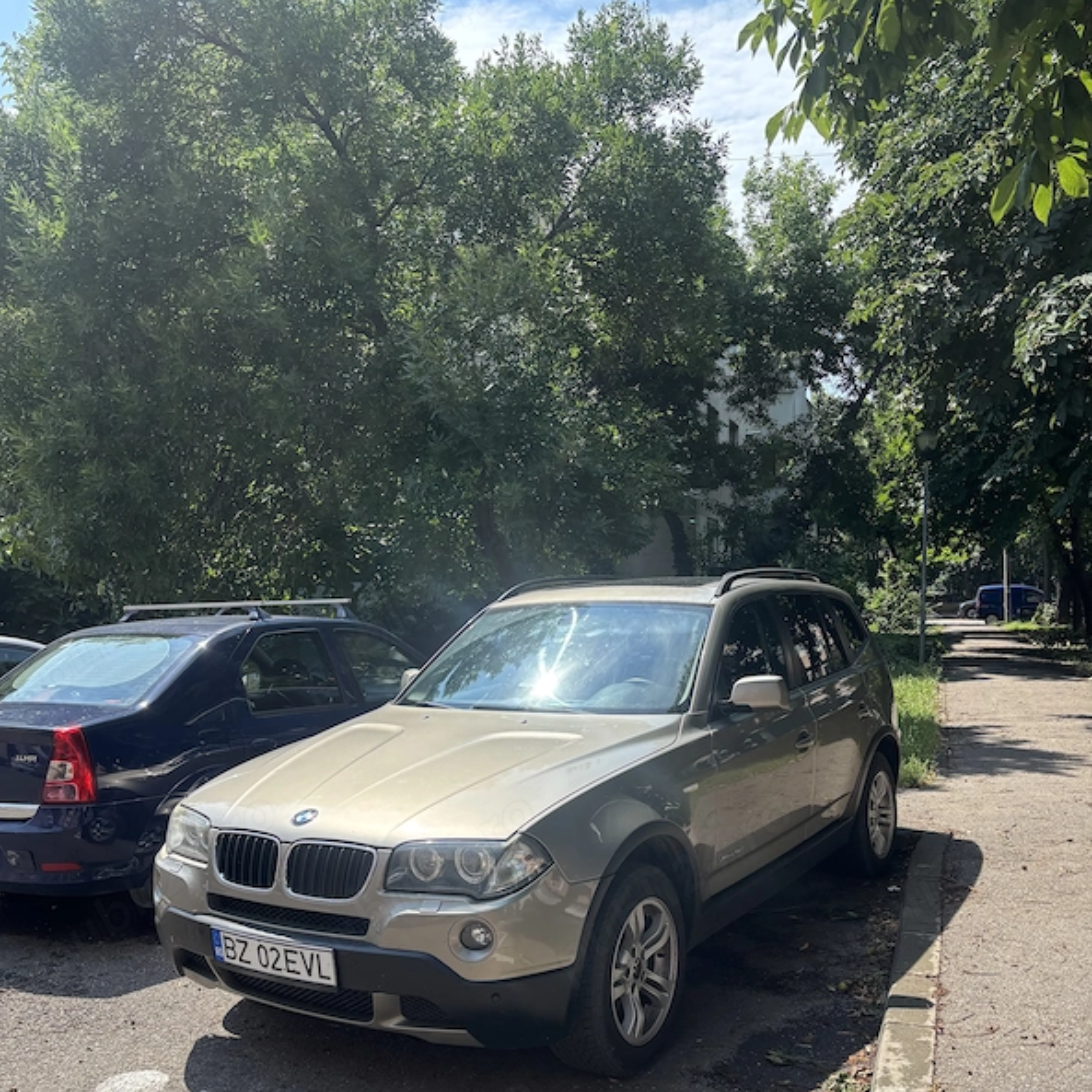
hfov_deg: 52.5
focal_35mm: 31
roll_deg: -0.8
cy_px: 667
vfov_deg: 52.1
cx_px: 543
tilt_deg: -3.5
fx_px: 1106
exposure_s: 1/1616
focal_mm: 5.96
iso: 50
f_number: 1.6
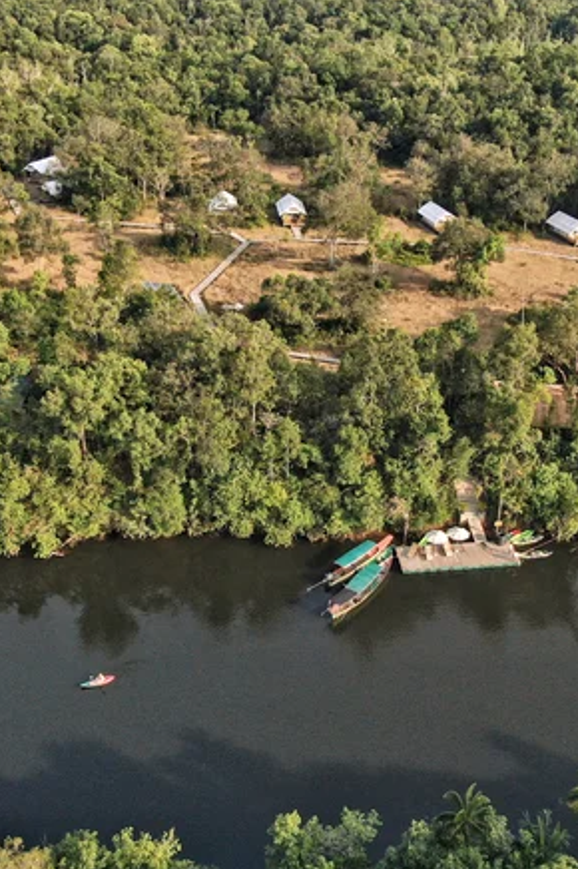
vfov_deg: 47.4
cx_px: 329
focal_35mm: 41
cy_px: 434
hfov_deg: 32.5
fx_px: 989
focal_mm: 5
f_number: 3
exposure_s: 1/1250
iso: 100
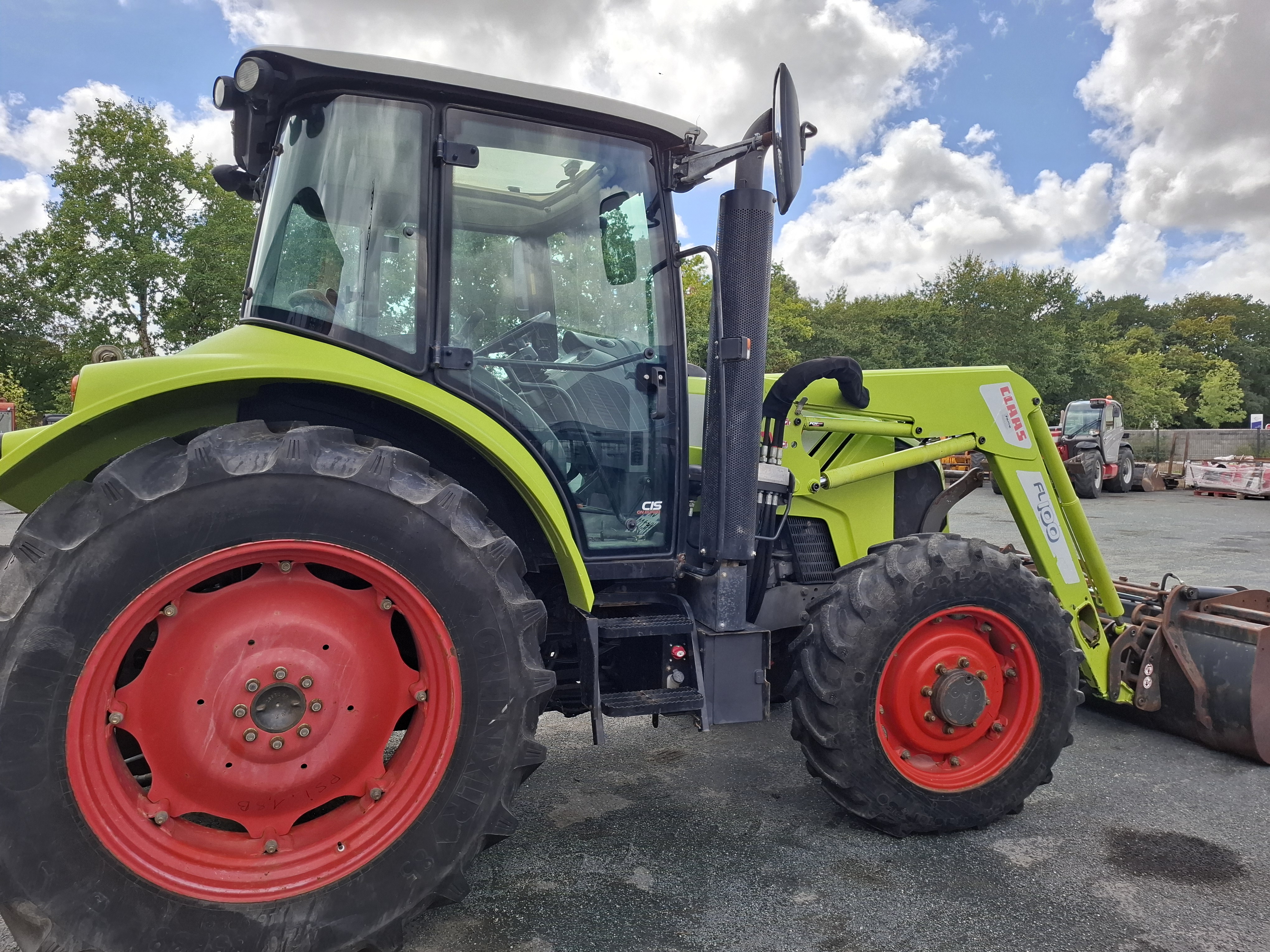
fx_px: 844
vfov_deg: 58.9
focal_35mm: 23
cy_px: 476
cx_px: 635
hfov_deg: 73.9
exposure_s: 1/1140
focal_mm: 5.54
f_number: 1.8
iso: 50
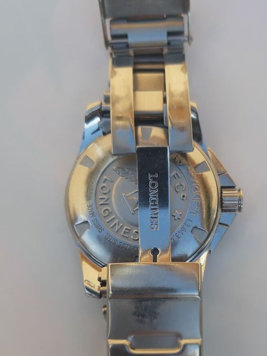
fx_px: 421
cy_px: 244
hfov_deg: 34.9
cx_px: 171
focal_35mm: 41
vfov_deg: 44.9
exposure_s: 1/529
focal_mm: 3.93
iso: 40
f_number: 1.7
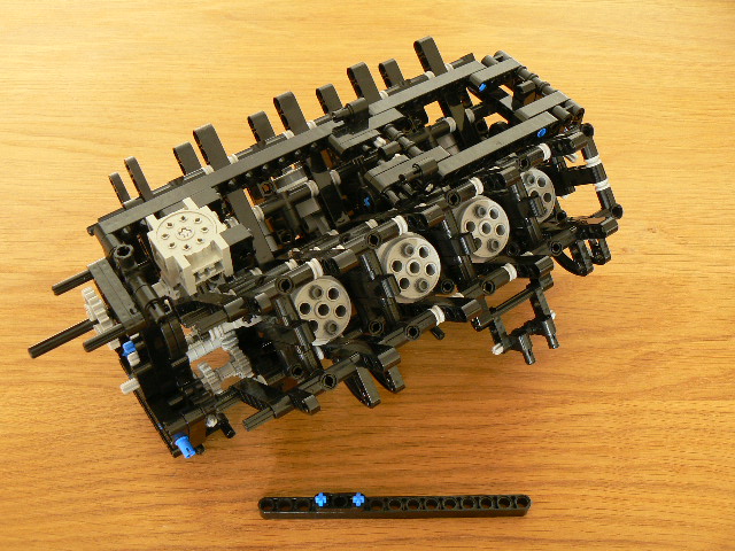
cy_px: 276
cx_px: 368
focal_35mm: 36
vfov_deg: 39.7
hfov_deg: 51.4
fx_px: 764
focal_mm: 6
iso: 100
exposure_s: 1.3
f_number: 3.2
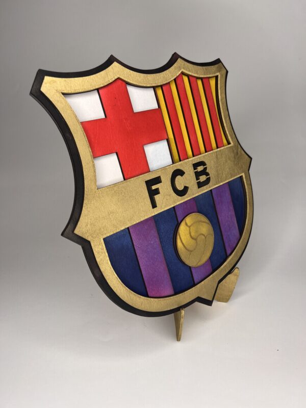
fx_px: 306
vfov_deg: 67.3
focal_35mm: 26
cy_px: 204
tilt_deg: -28.6
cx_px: 153
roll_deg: +0.4
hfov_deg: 53.1
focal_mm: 5.7
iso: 50
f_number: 1.5
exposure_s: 1/521
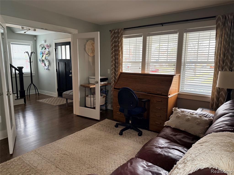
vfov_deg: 56.8
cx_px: 117
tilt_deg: -8.5
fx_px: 162
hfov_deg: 71.6
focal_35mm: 24
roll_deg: -0.4
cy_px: 88
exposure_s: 1/60
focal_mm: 6.76
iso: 320
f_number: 1.78
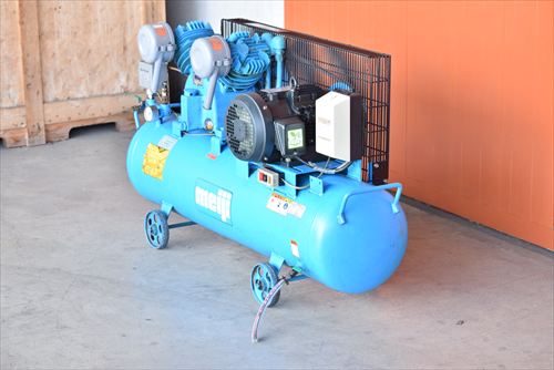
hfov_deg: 21.9
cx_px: 277
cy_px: 185
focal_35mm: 93
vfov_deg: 14.7
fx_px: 1432
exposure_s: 1/200
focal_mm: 62
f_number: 6.3
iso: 1250
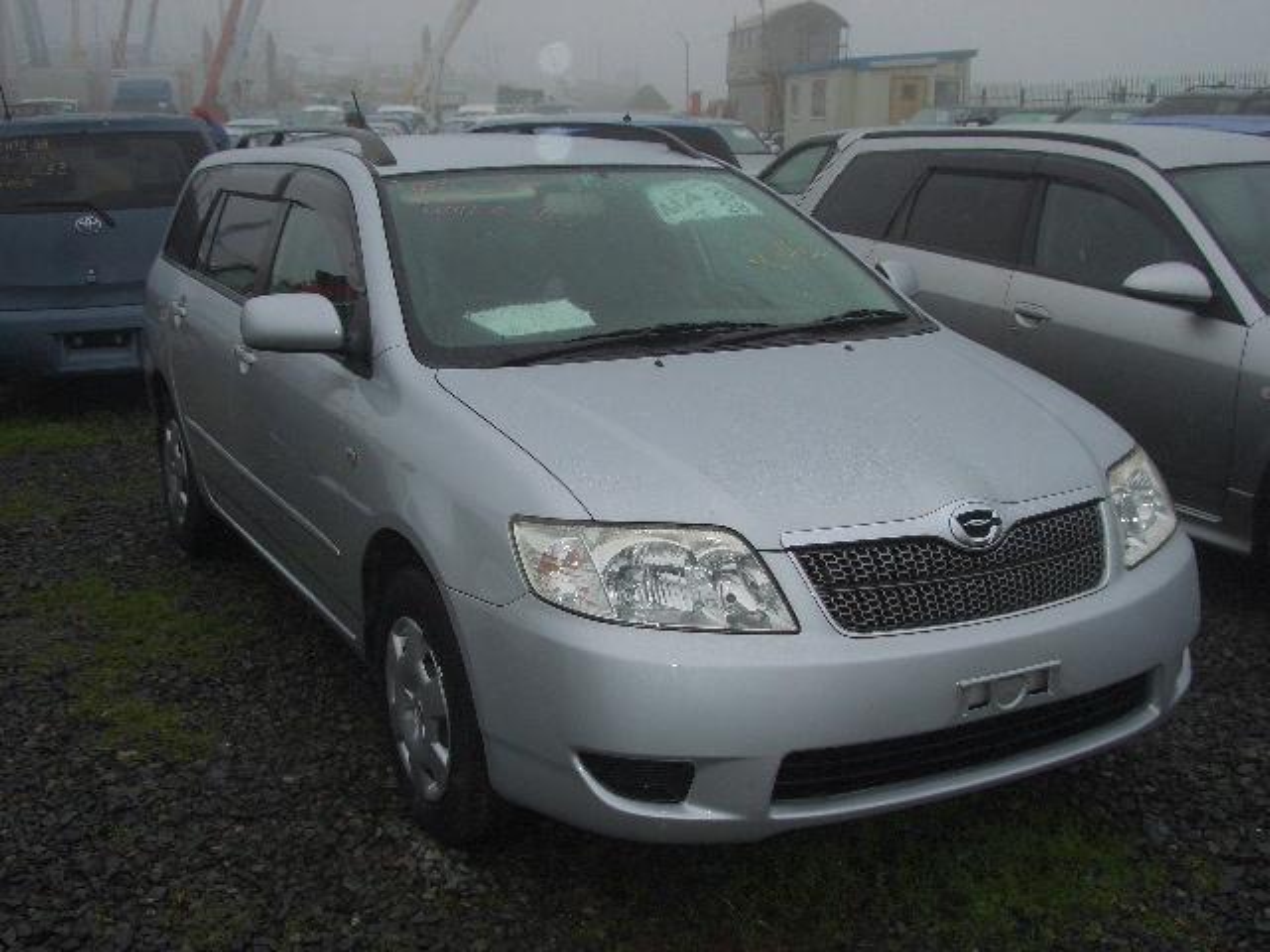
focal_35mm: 41
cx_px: 635
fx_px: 1504
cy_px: 476
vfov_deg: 35.1
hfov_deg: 45.8
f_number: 4.6
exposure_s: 1/320
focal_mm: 6.8
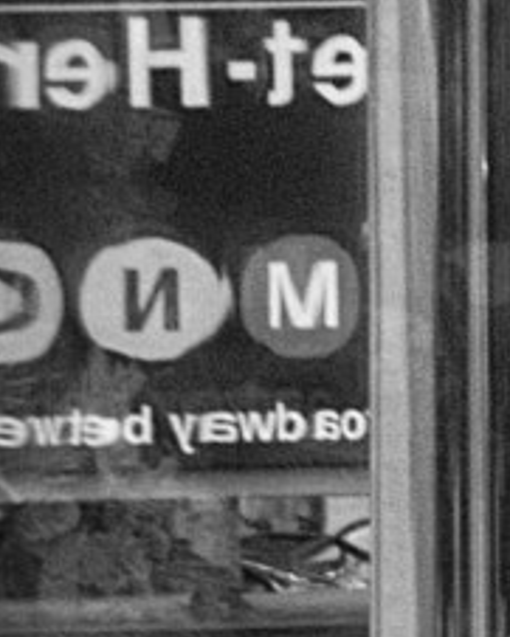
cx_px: 2387
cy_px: -18
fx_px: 10827
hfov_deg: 2.6
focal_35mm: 574
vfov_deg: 3.4
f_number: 10
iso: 1000
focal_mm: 45
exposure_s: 1/80
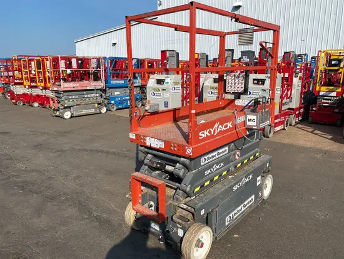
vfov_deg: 53.1
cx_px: 172
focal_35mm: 26
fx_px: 258
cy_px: 130
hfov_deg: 67.3
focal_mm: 4.25
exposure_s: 1/3731
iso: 32
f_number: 1.8
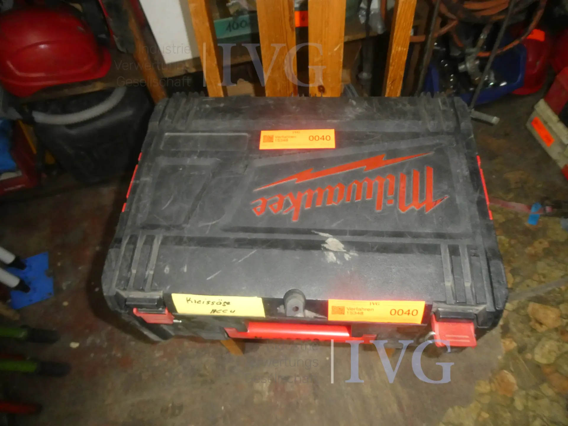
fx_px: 394
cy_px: 213
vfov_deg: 56.8
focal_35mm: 24
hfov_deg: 71.6
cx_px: 284
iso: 800
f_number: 3.3
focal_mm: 4.3
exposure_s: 1/60
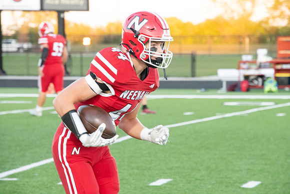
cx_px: 145
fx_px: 1853
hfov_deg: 8.9
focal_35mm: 230
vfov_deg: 6.0
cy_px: 97
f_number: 9
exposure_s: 1/500
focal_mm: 230
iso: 8000
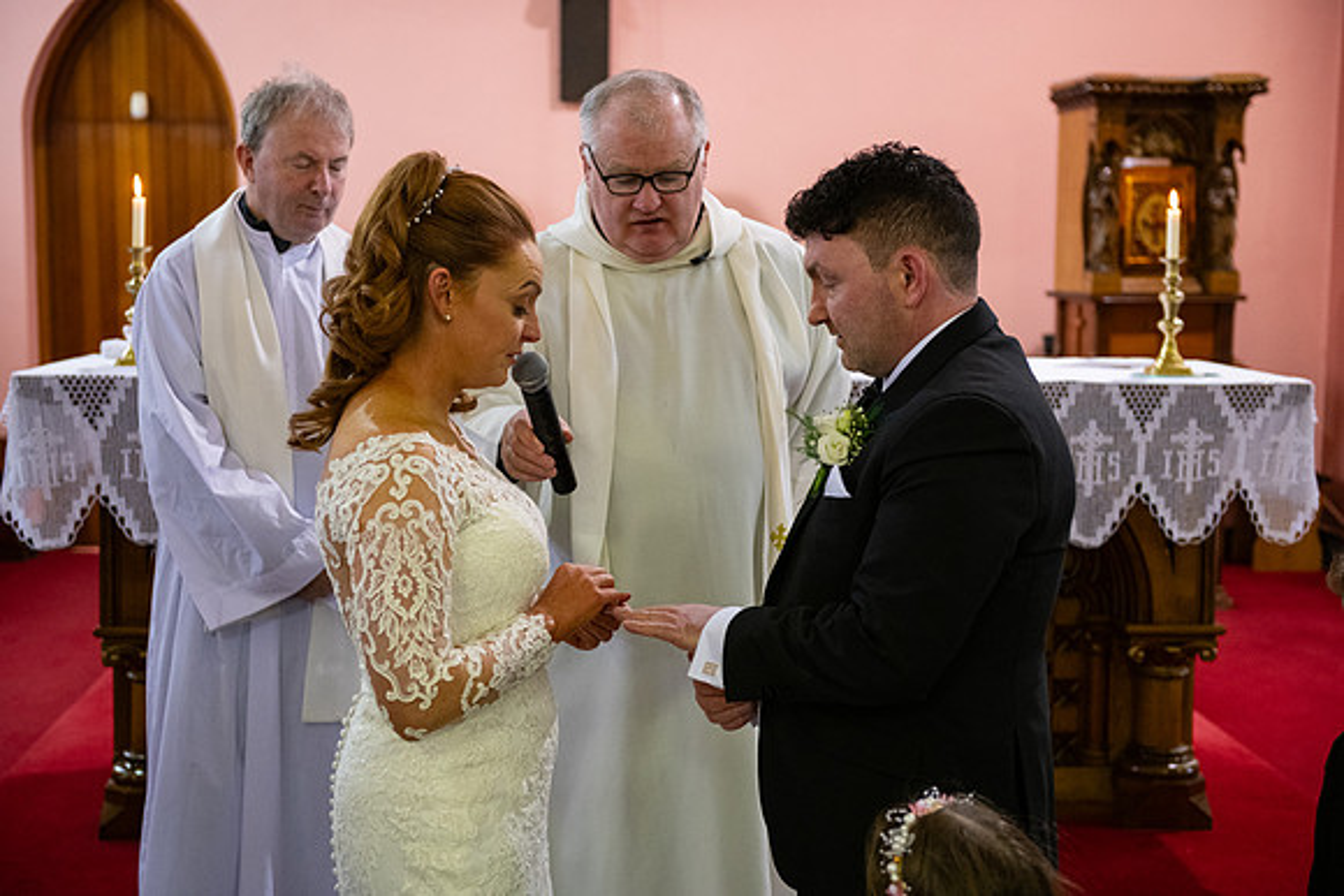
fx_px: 1942
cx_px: 672
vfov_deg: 26.0
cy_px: 448
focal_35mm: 52
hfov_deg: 38.2
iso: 1250
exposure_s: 1/160
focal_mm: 52
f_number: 3.5
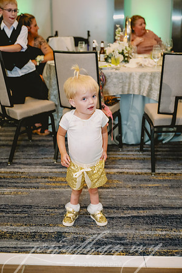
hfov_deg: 29.2
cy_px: 136
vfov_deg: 42.7
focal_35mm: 46
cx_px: 91
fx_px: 349
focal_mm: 46
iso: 2500
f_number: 2.8
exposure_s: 1/160
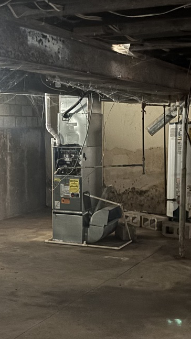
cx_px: 57
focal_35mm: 63
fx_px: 567
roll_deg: +0.7
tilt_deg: -8.2
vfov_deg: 33.2
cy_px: 210
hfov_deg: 19.0
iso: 1000
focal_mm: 5.96
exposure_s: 1/20
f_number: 1.6
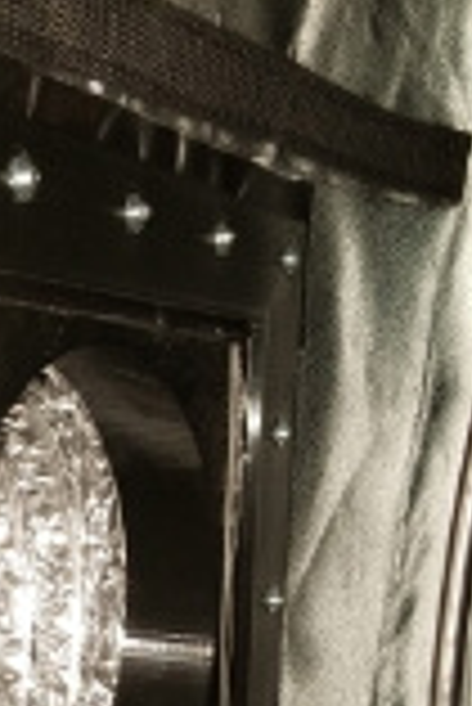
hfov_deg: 19.3
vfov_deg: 28.6
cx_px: 27
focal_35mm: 69
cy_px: 571
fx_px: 1354
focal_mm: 4.3
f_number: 1.7
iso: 80
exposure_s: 1/36
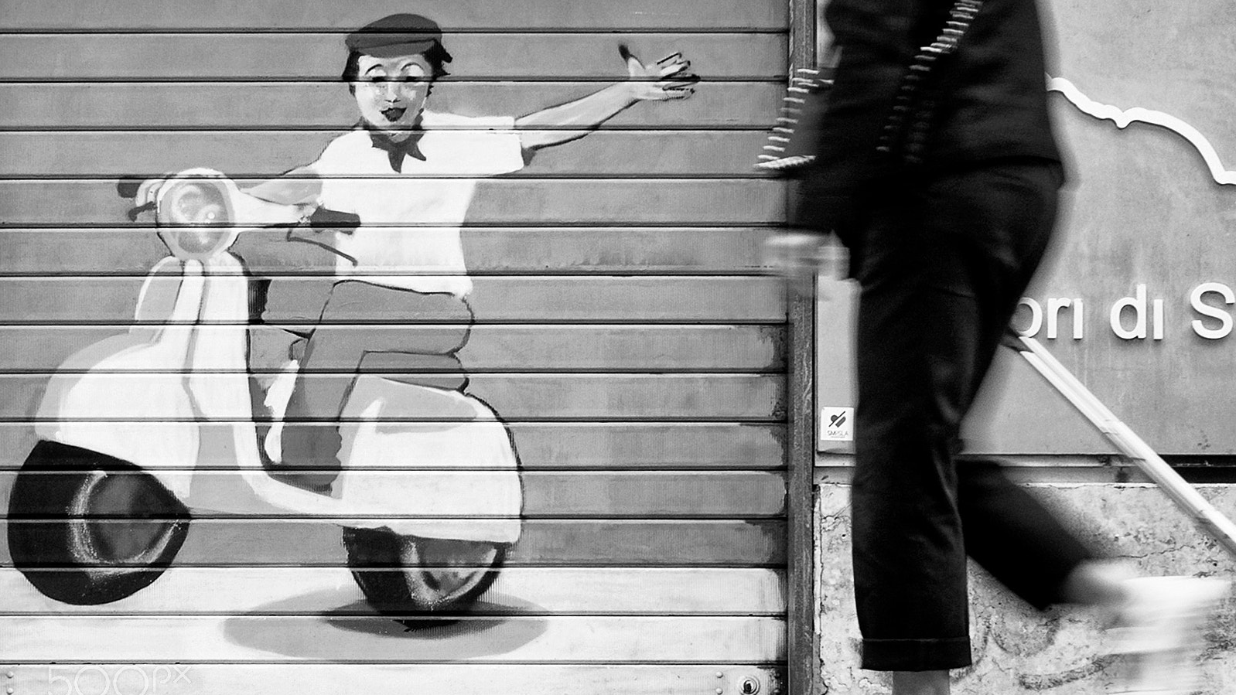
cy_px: 324
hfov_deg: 54.0
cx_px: 618
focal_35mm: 37
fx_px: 1213
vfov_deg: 32.0
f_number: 5.6
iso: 200
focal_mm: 17
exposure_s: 1/40
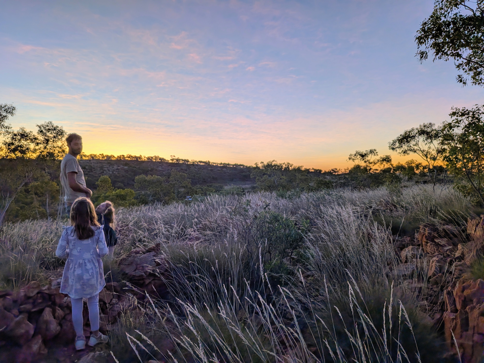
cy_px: 182
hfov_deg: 71.6
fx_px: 336
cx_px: 242
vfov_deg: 56.8
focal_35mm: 24
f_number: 1.7
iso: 29
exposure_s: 1/100
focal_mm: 4.53
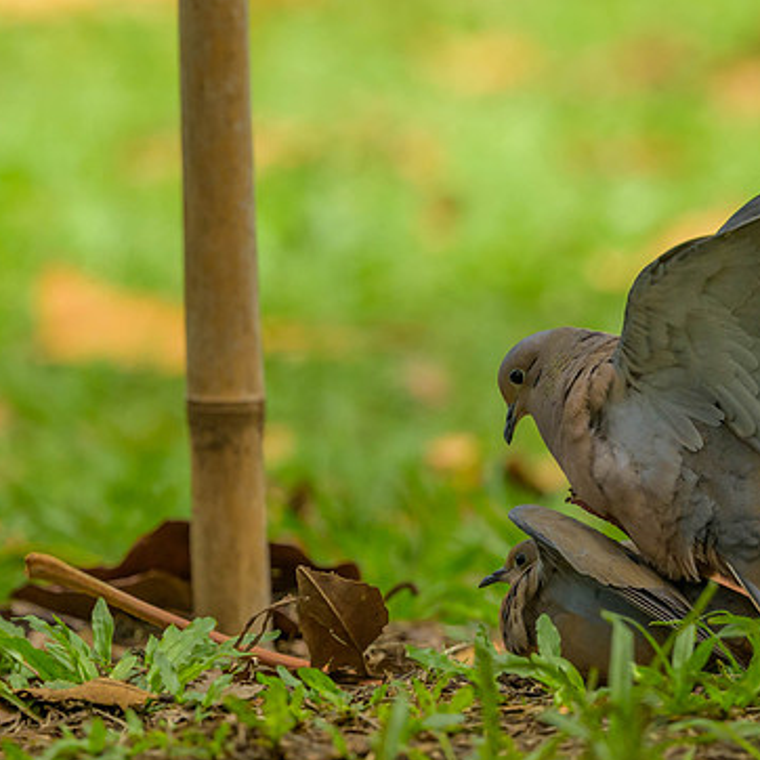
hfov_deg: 1.4
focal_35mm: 1240
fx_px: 30801
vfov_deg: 1.4
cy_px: 483
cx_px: 584
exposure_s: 1/1250
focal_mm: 400
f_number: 4
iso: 640
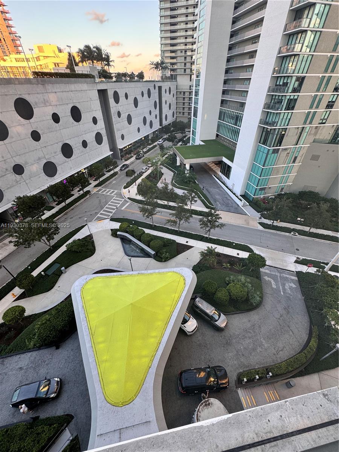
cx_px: 170
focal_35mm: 14
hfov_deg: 85.7
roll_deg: +1.1
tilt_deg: -39.8
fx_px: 183
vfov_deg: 102.1
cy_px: 226
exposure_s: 1/99
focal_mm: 2.22
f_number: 2.2
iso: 80
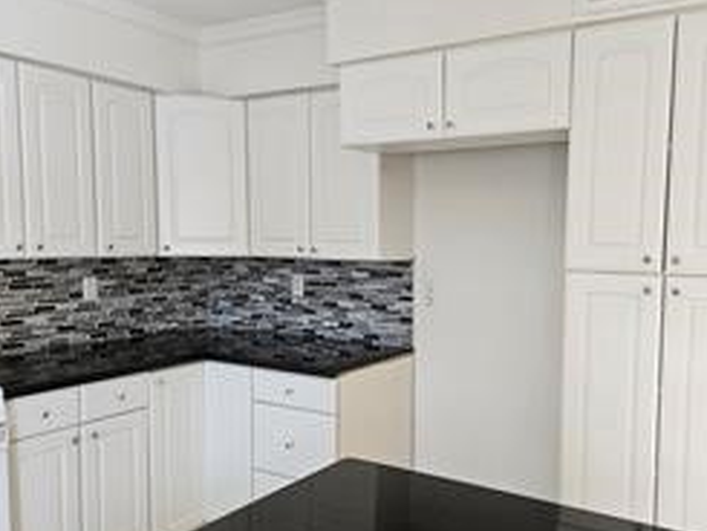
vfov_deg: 44.1
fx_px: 654
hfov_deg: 56.4
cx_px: 417
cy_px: 291
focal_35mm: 32
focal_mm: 5.4
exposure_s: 1/120
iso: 125
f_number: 1.8
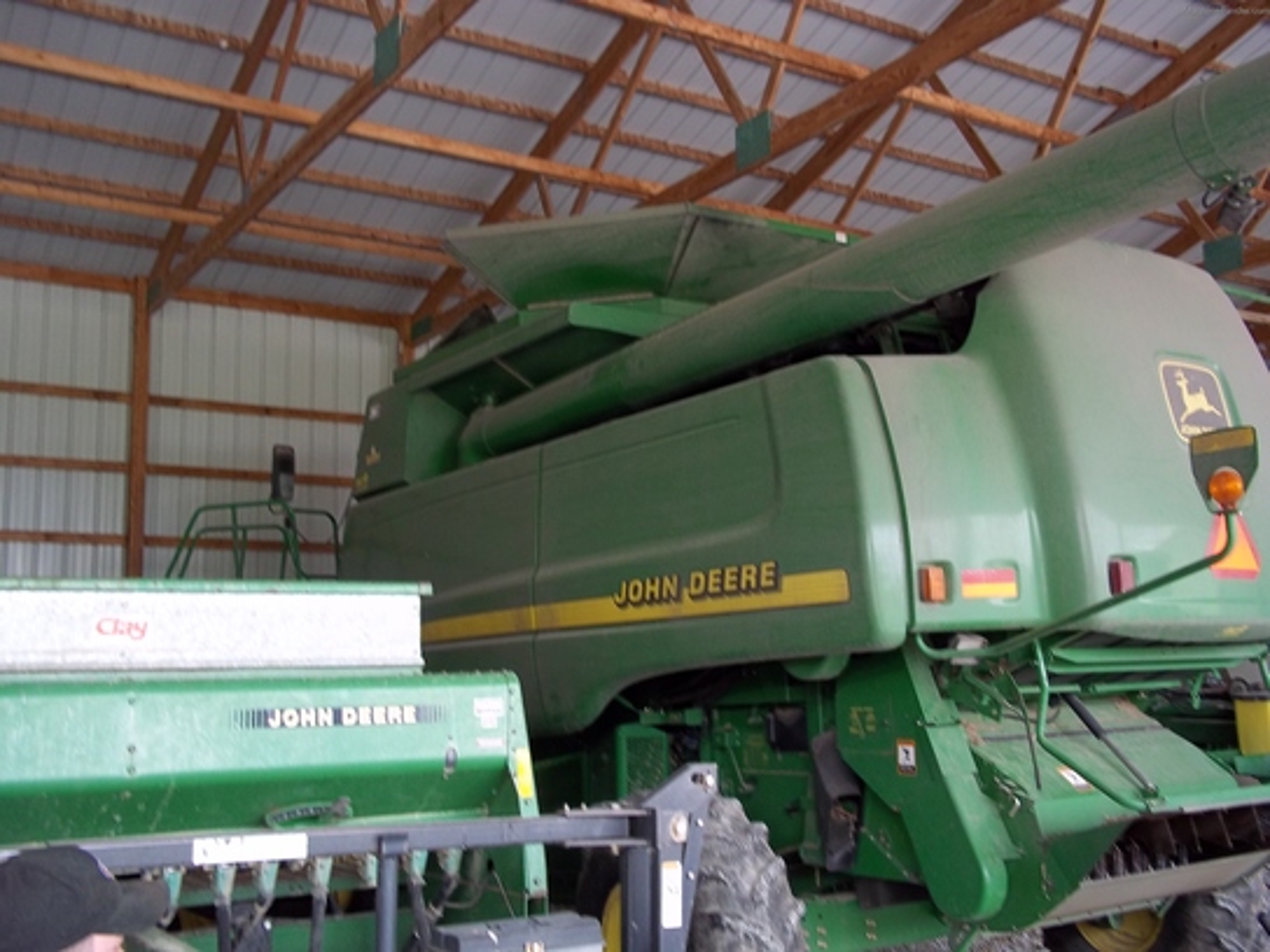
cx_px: 635
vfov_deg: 39.7
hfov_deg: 51.4
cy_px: 476
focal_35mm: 36
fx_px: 1321
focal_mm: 6.5
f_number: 3.1
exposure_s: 1/40
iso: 80
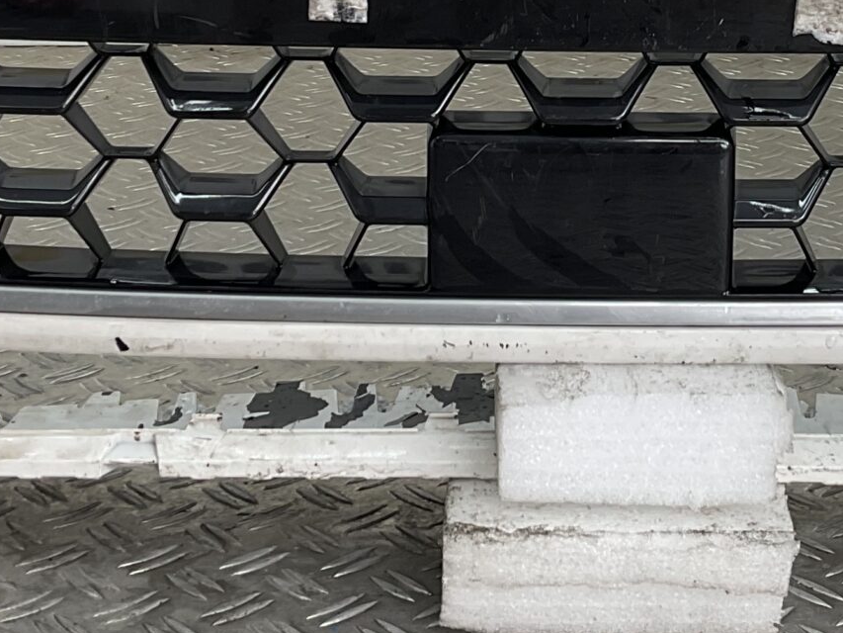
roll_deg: -1.2
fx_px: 2119
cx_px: 607
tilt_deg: -13.9
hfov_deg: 22.3
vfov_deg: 16.6
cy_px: 13
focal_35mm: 87
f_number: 1.8
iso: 16
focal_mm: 3
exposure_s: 1/117
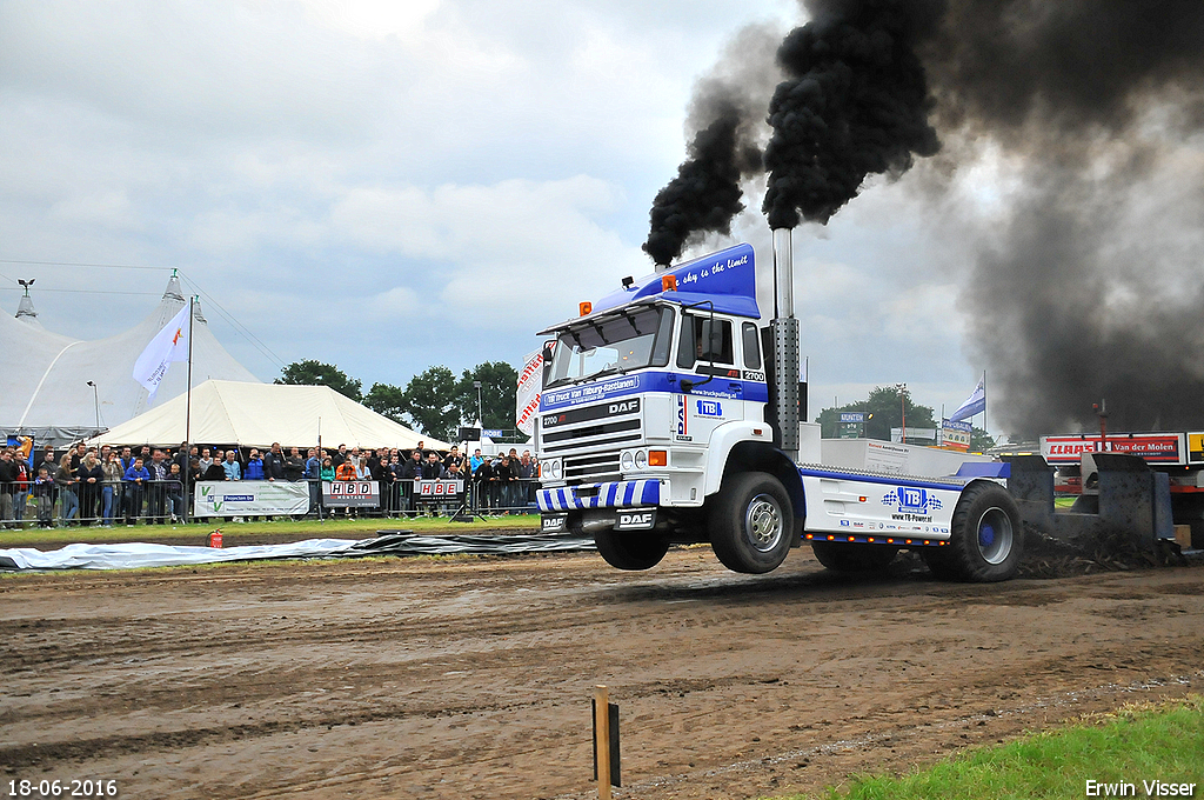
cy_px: 400
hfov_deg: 57.3
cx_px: 602
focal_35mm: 33
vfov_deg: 39.9
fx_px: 1102
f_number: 3.8
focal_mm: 22
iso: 1000
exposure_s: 1/800
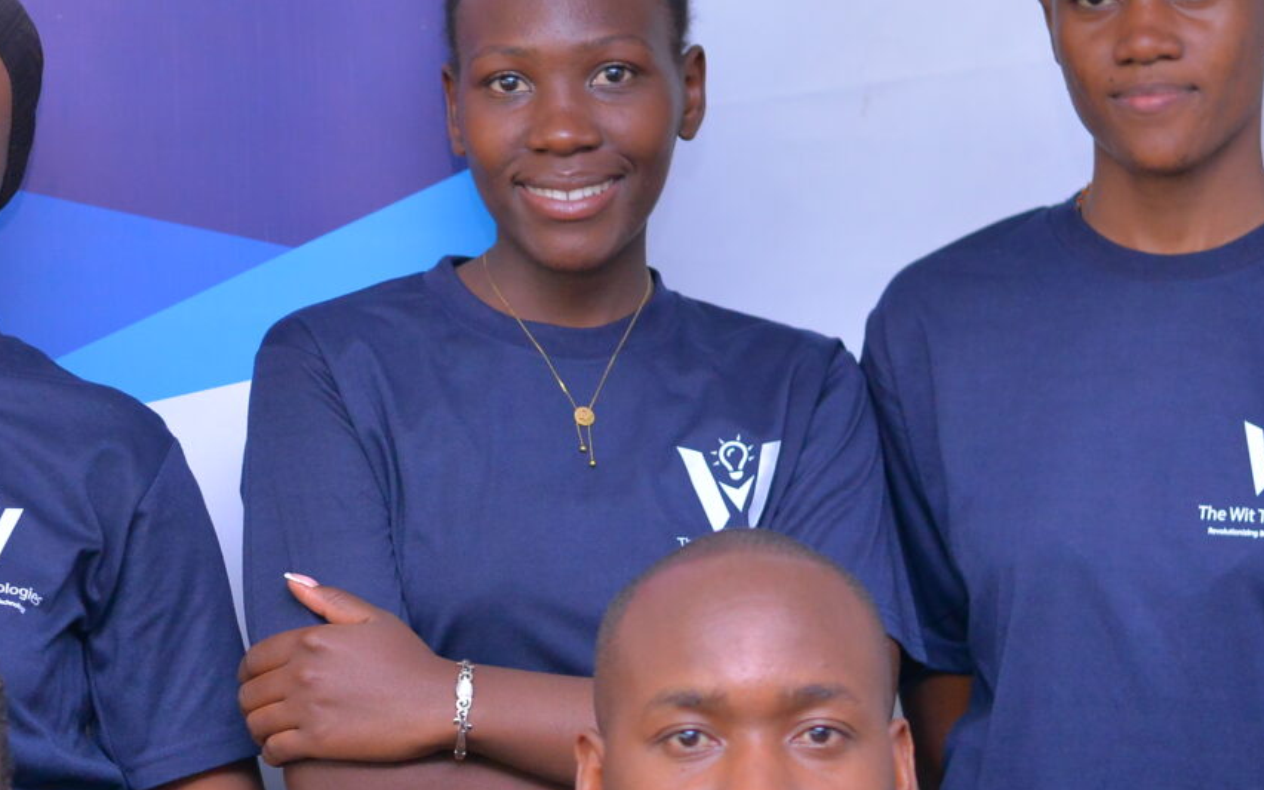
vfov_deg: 8.6
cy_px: 552
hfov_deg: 13.4
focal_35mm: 153
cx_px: -127
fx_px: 5270
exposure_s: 1/160
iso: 1250
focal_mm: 50
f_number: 3.2
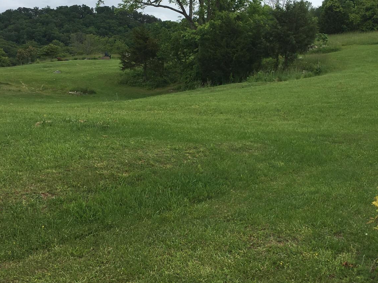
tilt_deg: -1.4
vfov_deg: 28.0
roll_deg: -0.8
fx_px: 568
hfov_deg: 36.6
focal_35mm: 52
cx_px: 241
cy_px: 108
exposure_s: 1/874
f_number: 2.2
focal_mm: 4.15
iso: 25
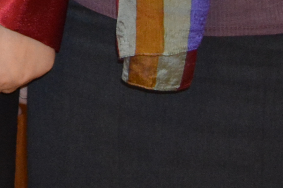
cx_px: -381
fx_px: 1834
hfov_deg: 8.2
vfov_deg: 5.4
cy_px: -446
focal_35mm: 233
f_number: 3.8
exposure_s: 1/60
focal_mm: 23
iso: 1100
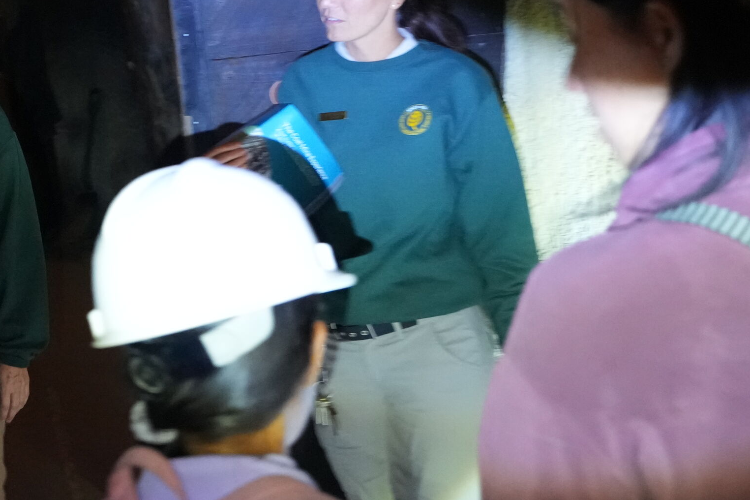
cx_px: -34
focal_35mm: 68
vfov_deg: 19.7
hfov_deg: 27.6
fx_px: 1416
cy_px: 57
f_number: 2.8
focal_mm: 24
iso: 6400
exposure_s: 1/30
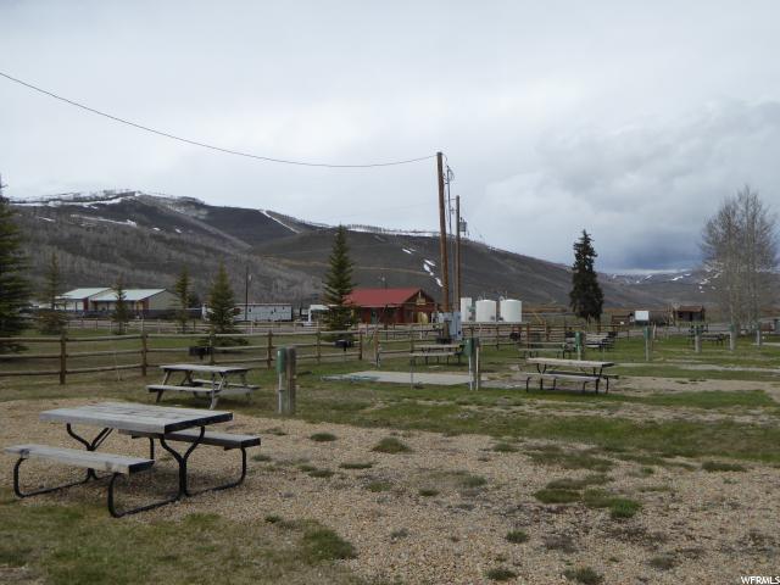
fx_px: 811
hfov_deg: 51.4
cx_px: 390
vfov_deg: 39.7
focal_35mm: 36
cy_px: 292
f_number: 4
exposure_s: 1/1600
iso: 160
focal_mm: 6.3
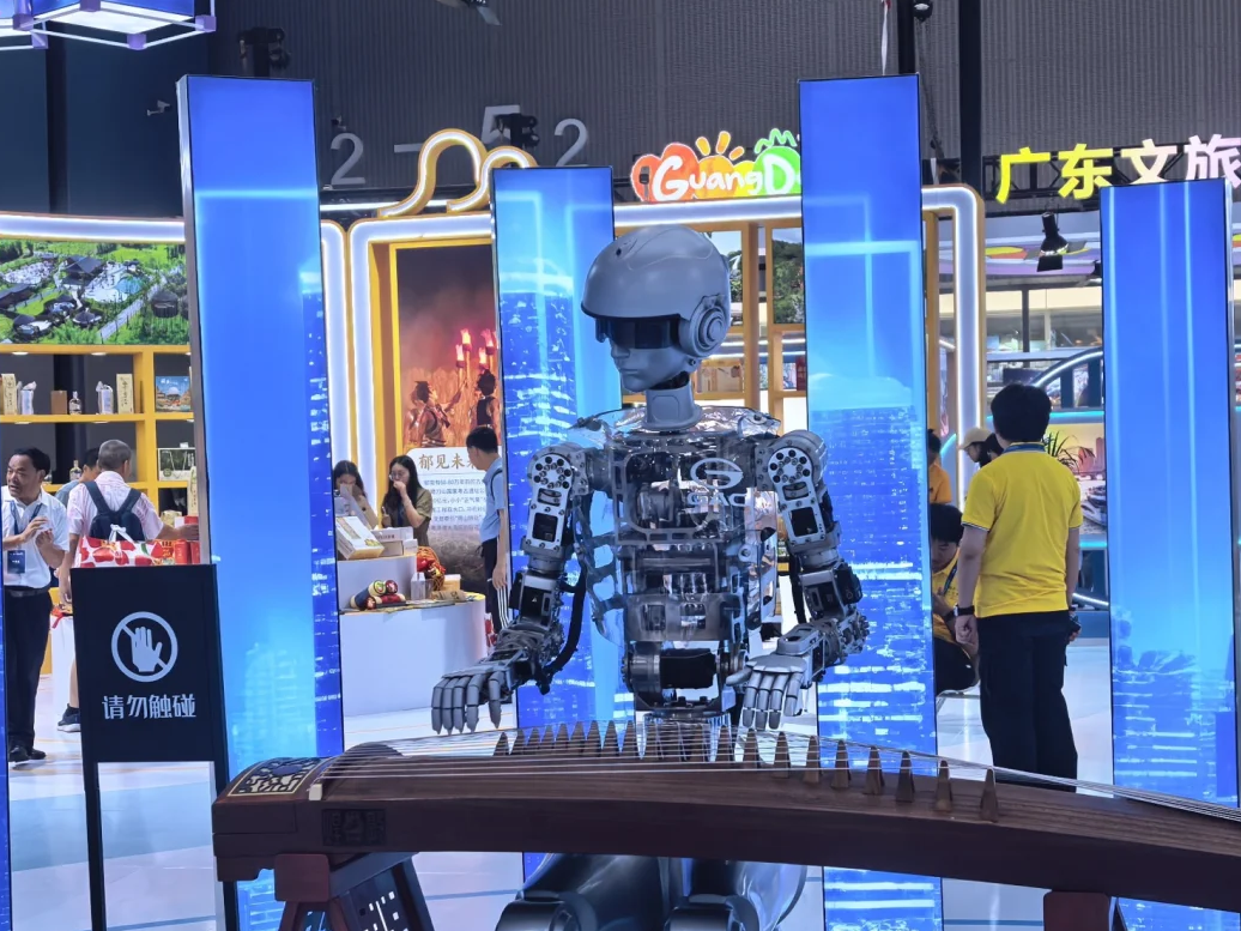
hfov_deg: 33.7
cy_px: 539
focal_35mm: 57
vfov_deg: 25.6
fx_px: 2043
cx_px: 695
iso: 50
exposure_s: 1/391
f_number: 2
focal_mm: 8.5
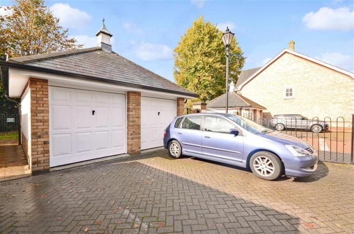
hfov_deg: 100.5
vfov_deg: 77.0
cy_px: 117
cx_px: 177
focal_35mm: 15
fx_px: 147
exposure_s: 1/80
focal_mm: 10
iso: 400
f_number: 13
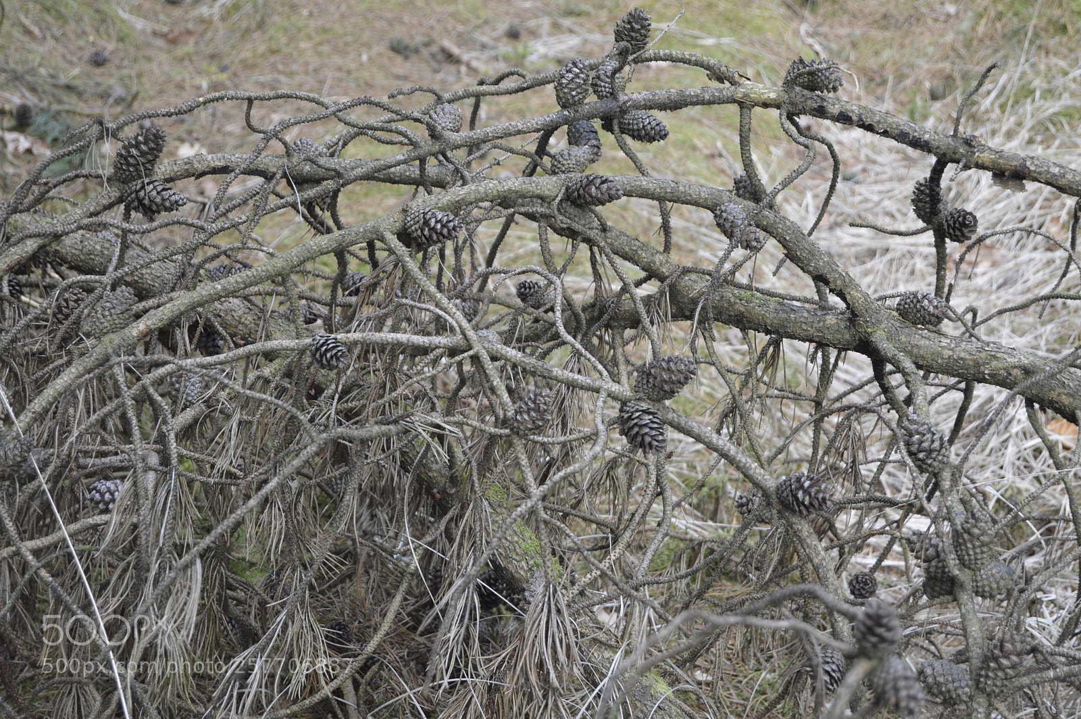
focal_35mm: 82
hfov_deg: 24.6
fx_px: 2475
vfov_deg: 16.5
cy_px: 360
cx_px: 540
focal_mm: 55
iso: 400
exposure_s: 1/80
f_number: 5.6
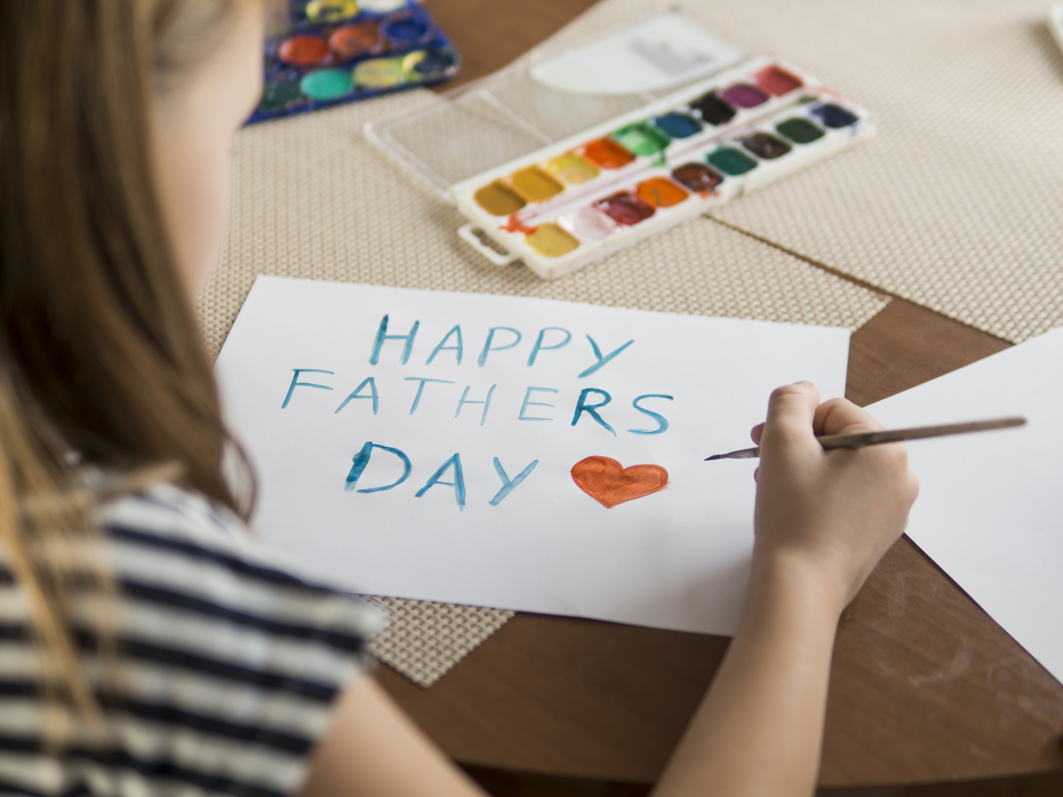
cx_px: 532
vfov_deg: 24.4
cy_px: 398
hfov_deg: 32.2
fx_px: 1843
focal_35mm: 60
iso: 100
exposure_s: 1/125
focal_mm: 30
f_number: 1.4
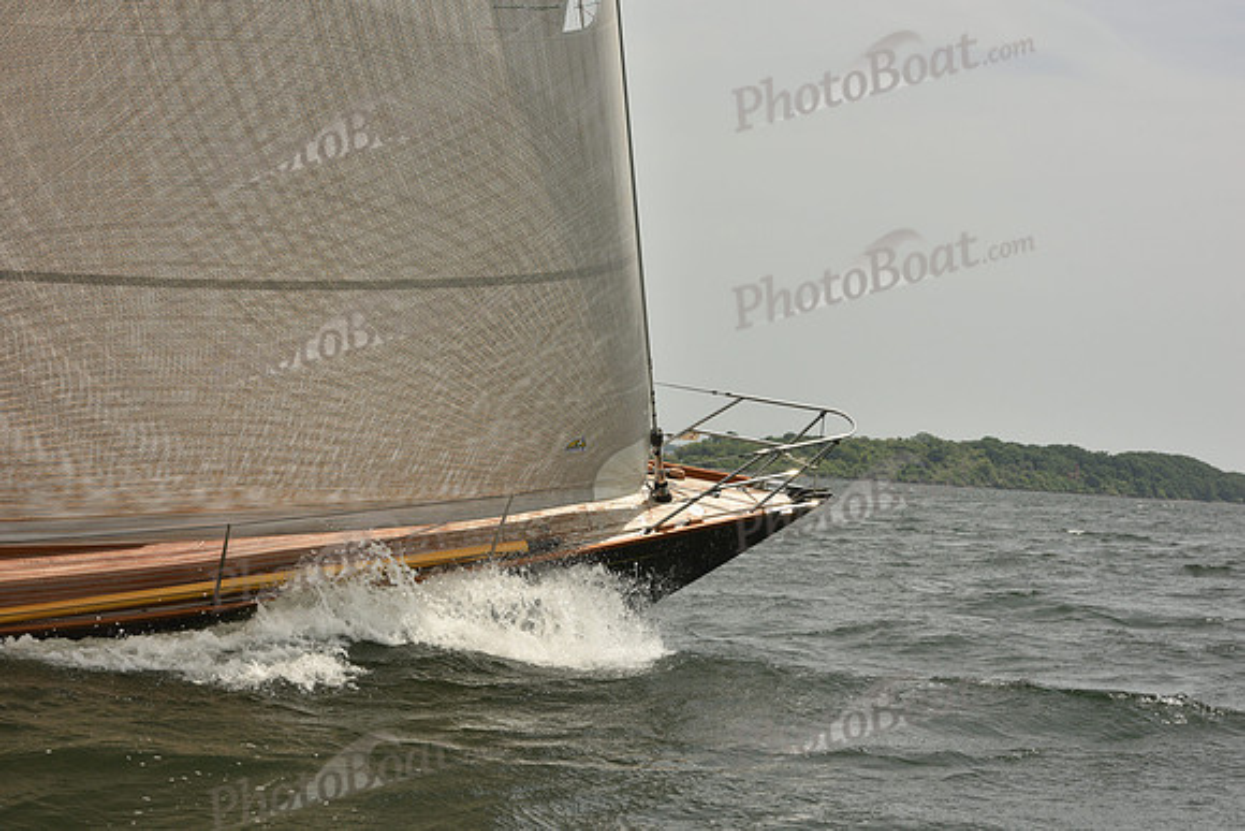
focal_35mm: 70
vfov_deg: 19.5
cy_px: 416
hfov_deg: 28.8
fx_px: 2421
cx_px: 622
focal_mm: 70
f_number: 10
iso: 400
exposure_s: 1/1600
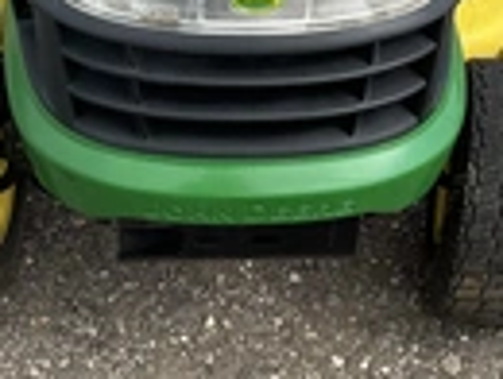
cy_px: -139
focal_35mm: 89
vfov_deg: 15.7
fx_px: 1296
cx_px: 209
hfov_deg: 21.9
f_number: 1.8
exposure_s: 1/929
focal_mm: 3
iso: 25
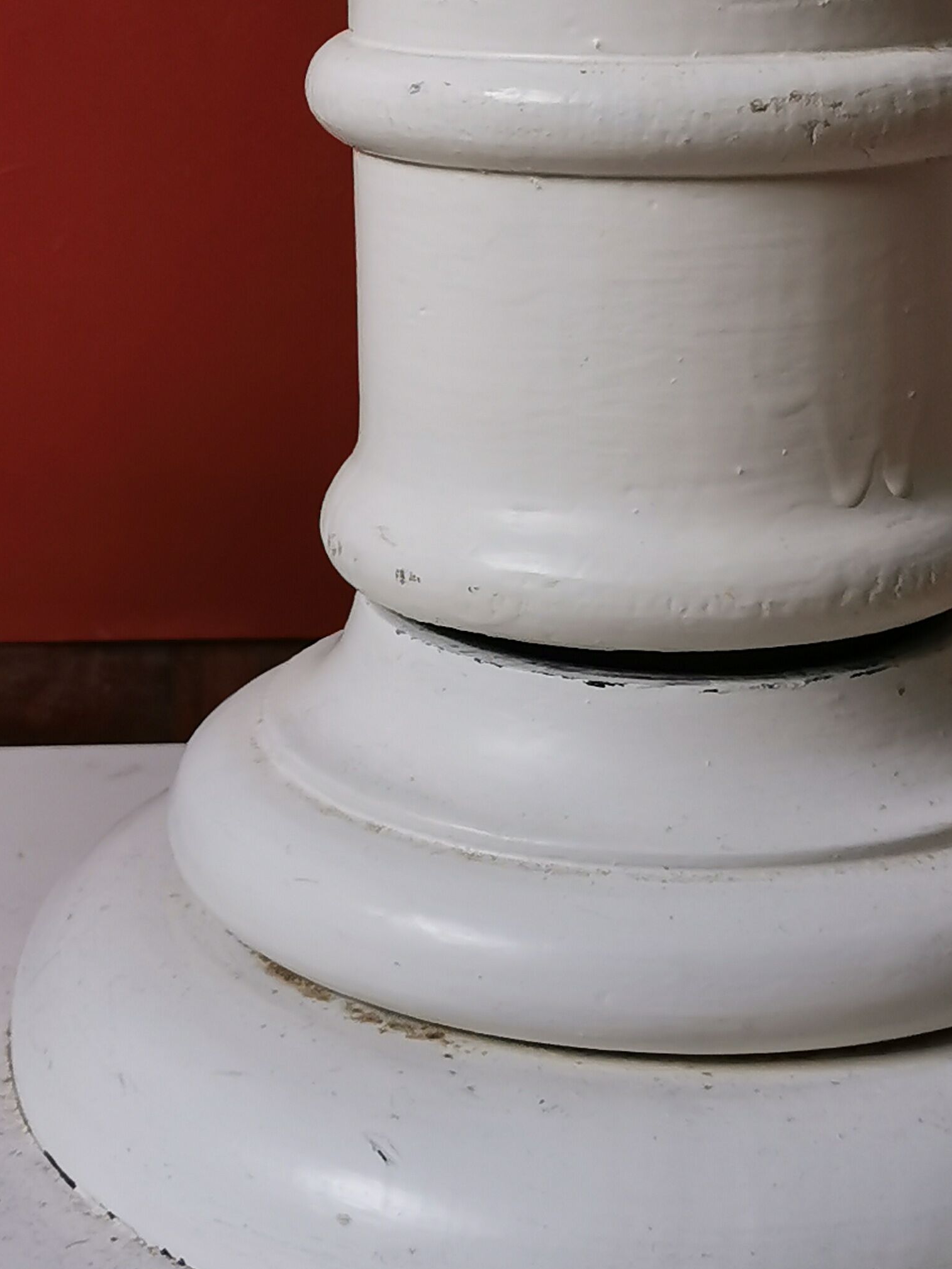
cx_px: 527
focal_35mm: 85
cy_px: 342
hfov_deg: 17.4
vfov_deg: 22.8
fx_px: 3117
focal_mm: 5.58
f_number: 1.8
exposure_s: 1/50
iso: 125
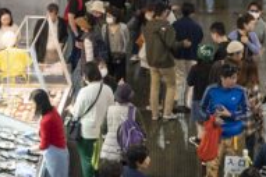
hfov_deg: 13.7
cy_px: 151
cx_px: 107
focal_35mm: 150
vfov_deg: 9.1
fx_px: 1107
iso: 1000
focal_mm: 28
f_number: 4
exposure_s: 1/160
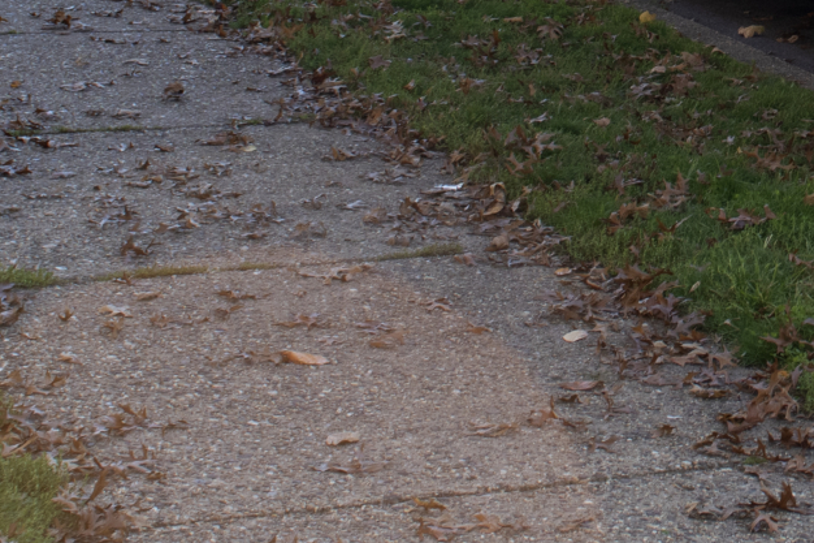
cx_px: 1064
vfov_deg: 11.4
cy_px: -268
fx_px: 2599
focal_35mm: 115
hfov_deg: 16.8
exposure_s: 1/200
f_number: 5.6
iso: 400
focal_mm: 24
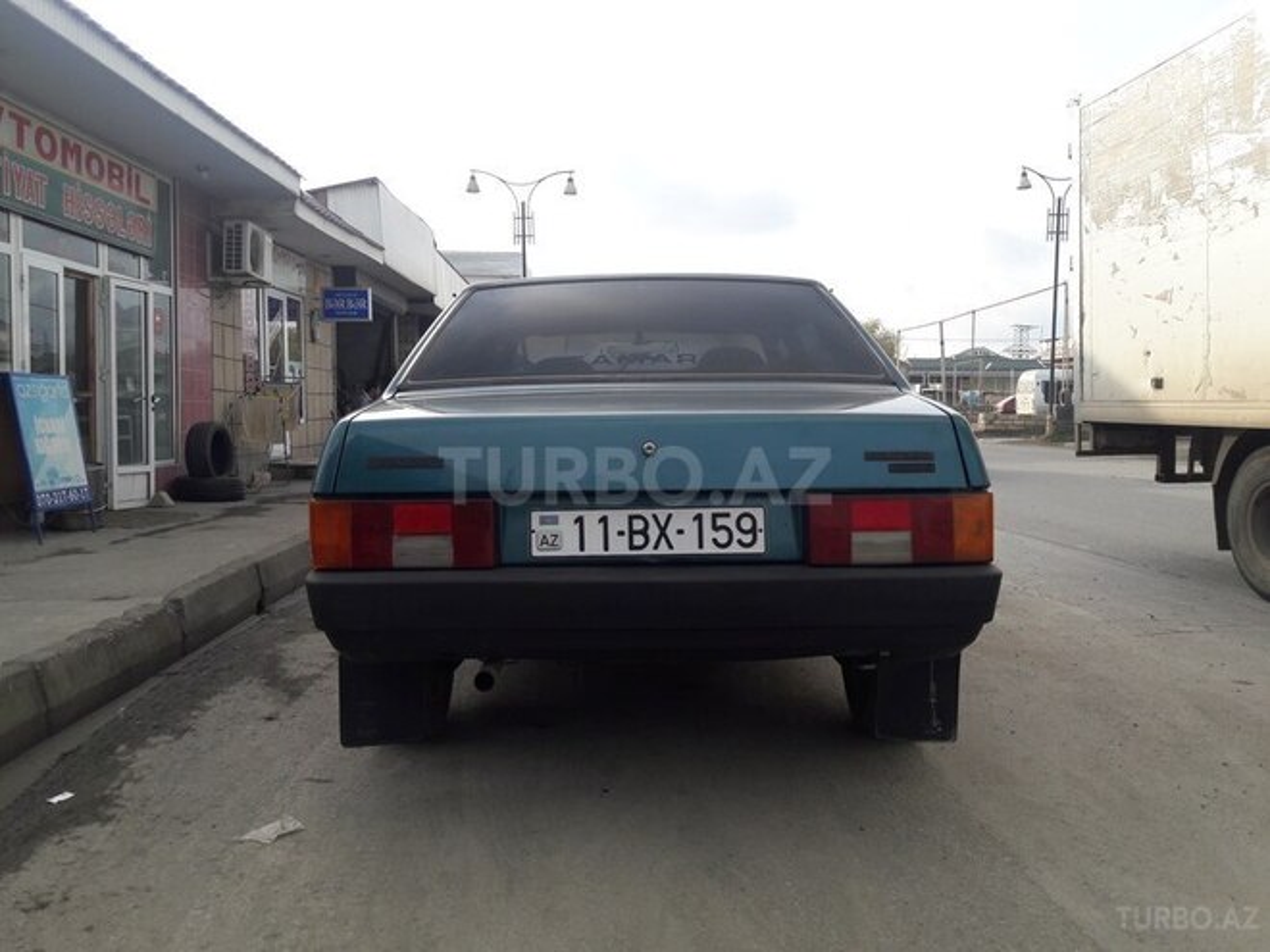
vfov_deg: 49.7
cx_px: 635
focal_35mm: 28
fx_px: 1027
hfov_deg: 63.4
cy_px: 476
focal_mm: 3.7
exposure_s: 1/597
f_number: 1.9
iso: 40
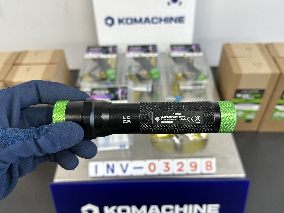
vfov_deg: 48.2
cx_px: 151
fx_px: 238
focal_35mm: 29
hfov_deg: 61.6
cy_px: 115
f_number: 1.78
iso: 160
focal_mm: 6.86
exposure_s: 1/120
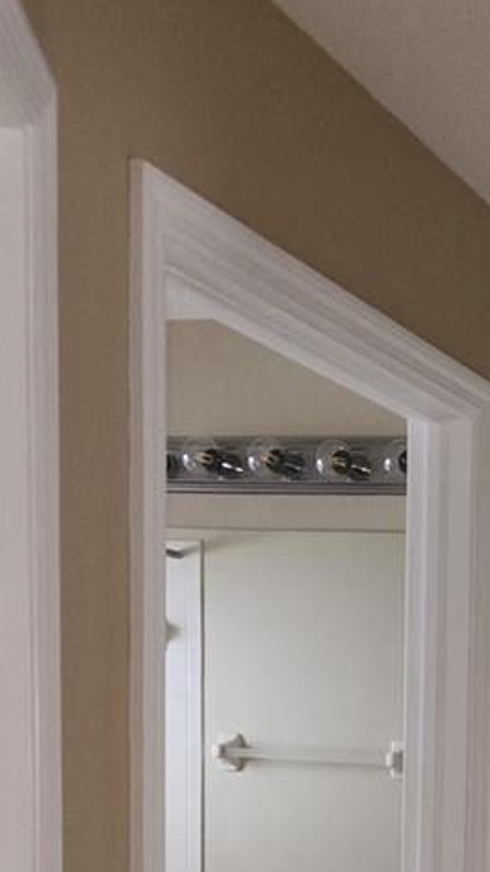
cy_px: 913
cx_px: 767
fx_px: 1480
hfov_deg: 16.8
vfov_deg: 30.1
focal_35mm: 64
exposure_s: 1/40
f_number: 1.8
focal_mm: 6.4
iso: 125
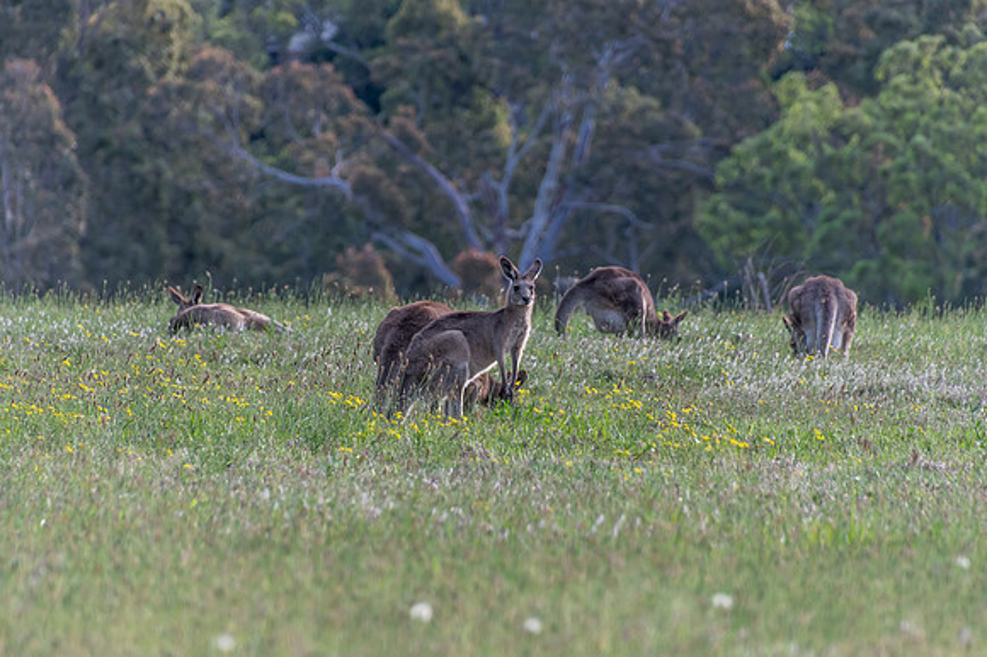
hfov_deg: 3.4
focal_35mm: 600
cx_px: 494
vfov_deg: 2.3
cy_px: 328
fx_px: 16440
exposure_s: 1/200
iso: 200
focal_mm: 400
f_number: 8
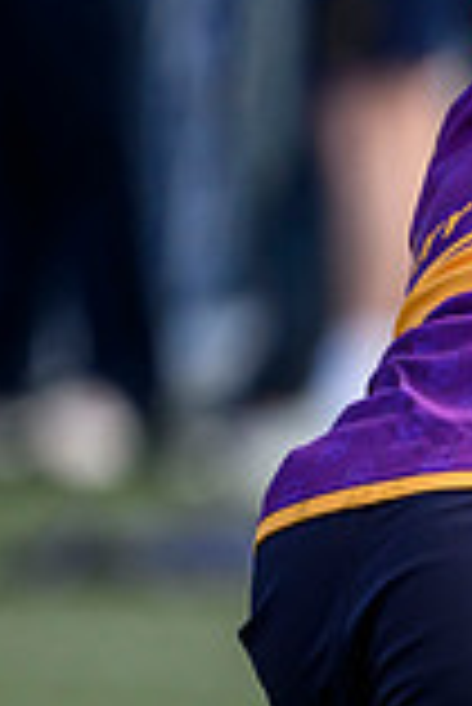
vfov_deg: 1.2
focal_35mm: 1753
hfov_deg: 0.8
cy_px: 698
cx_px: 1410
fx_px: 34397
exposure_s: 1/3200
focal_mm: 400
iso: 500
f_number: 3.2
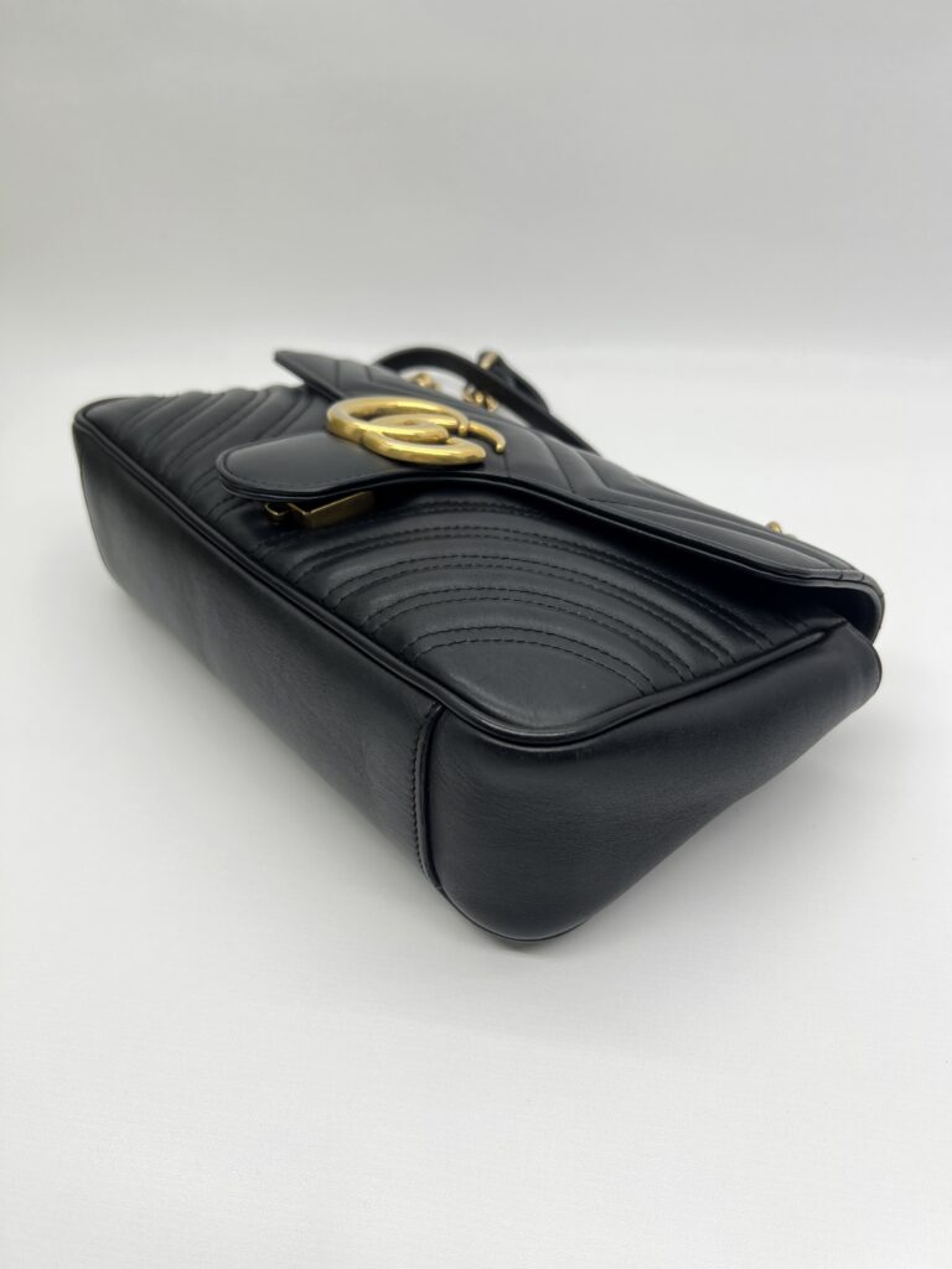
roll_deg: +1.1
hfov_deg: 53.1
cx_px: 476
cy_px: 634
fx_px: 953
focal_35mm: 26
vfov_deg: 67.3
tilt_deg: -38.7
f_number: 1.5
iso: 32
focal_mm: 5.7
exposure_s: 1/137
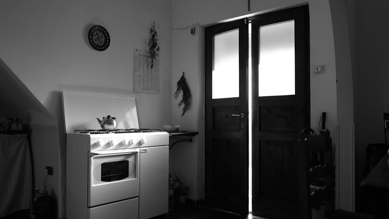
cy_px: 118
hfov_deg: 64.3
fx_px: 309
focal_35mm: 30
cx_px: 191
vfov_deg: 38.9
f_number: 1.7
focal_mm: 28
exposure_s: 1/50
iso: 320
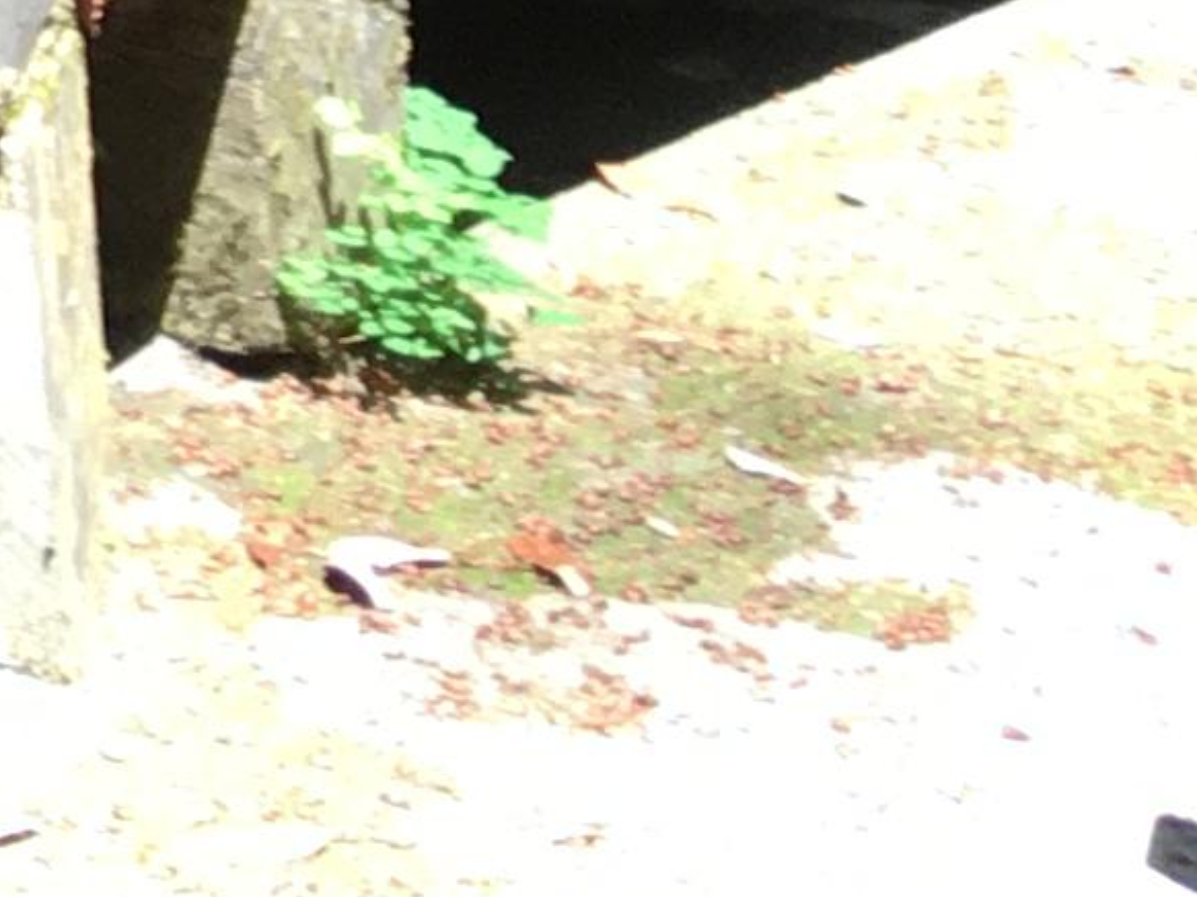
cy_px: -1401
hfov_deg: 8.0
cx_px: -2735
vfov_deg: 6.9
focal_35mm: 201
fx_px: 6948
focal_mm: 4.15
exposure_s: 1/120
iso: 32
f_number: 2.2
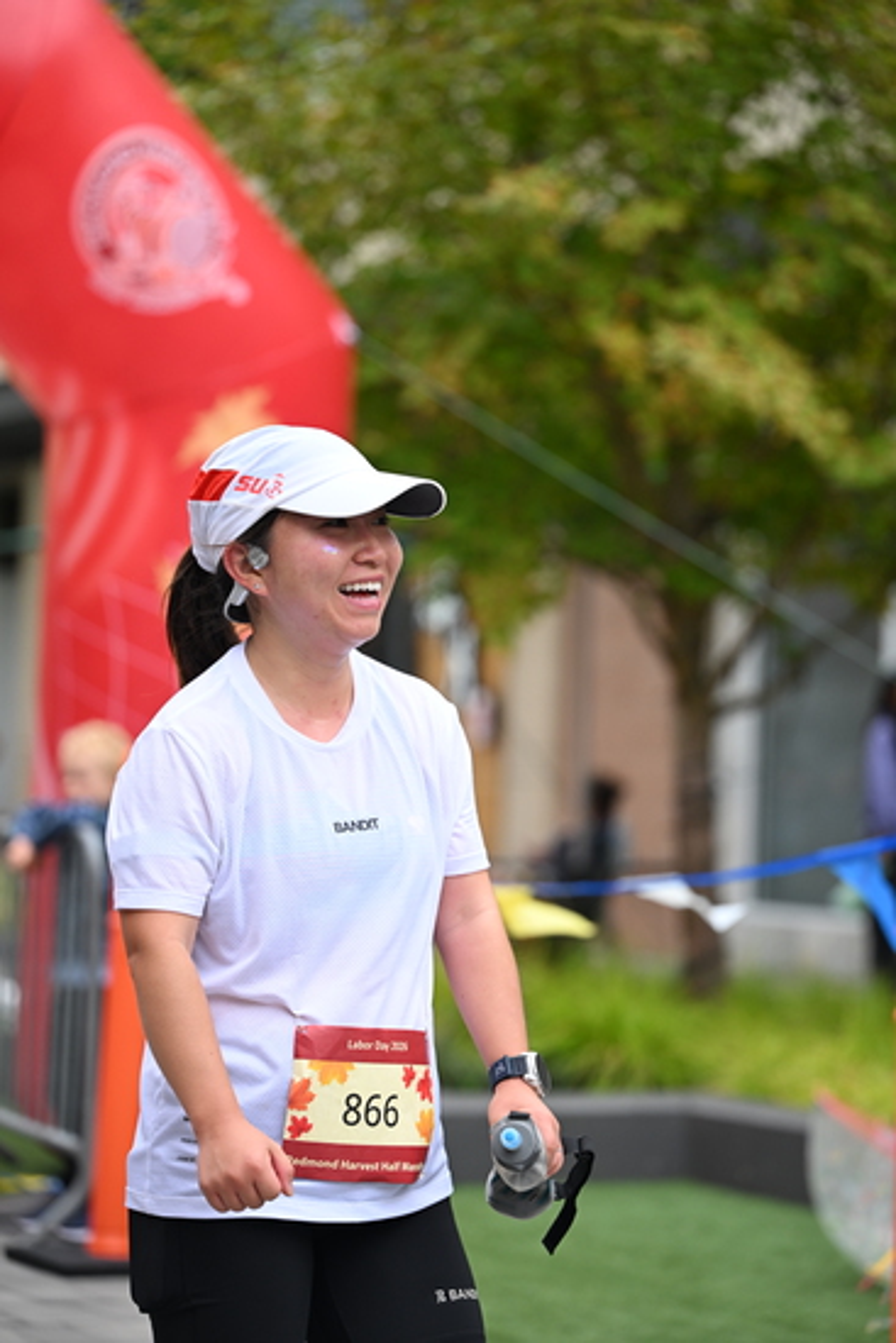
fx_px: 3693
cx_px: 448
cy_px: 672
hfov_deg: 13.8
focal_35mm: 99
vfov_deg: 20.6
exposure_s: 1/2000
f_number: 2.8
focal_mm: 99
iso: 640
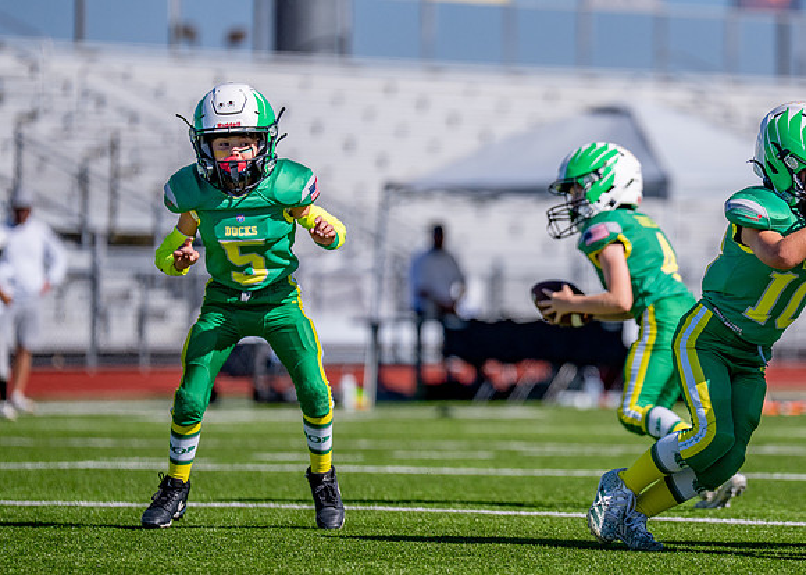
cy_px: 295
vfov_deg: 4.8
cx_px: 608
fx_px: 6835
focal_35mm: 299
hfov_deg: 6.7
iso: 250
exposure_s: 1/8000
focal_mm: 200
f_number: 2.8
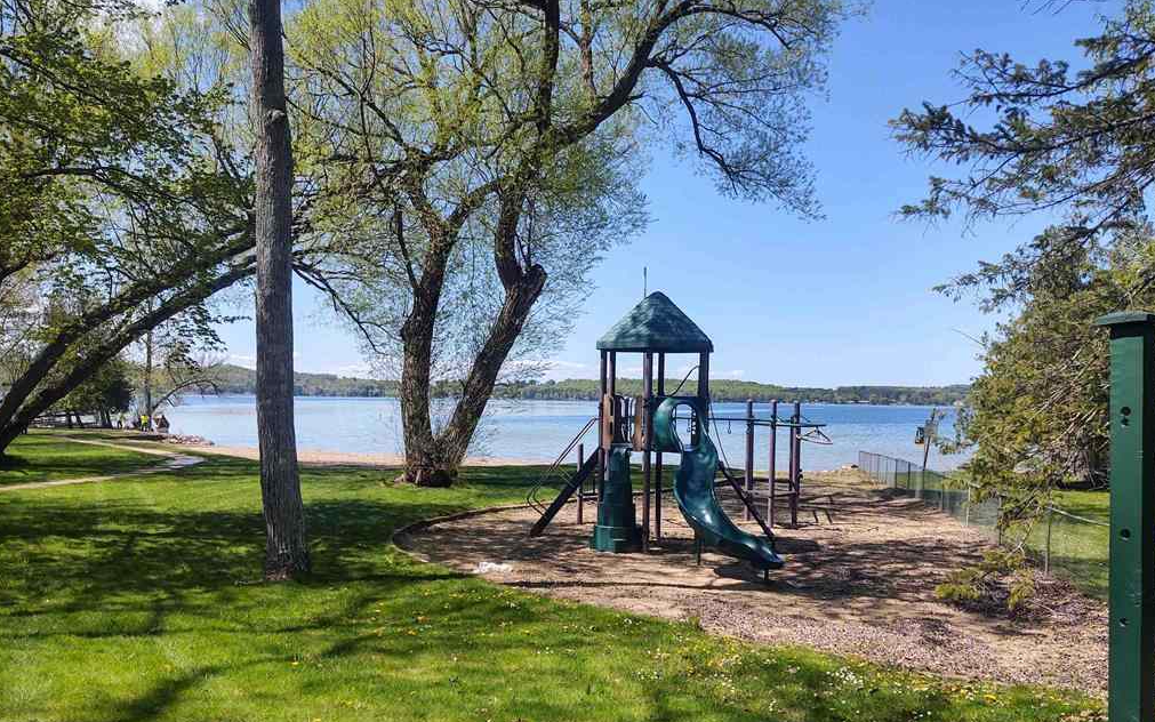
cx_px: 577
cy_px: 416
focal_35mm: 29
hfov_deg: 64.6
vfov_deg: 43.0
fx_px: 913
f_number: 1.7
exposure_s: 1/4458
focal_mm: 4.75
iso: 100
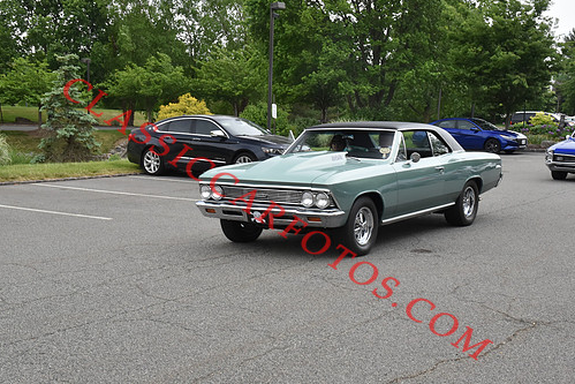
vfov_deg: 26.7
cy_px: 220
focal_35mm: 51
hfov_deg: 39.2
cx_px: 283
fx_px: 808
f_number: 11
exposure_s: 1/200
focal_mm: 29
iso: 800
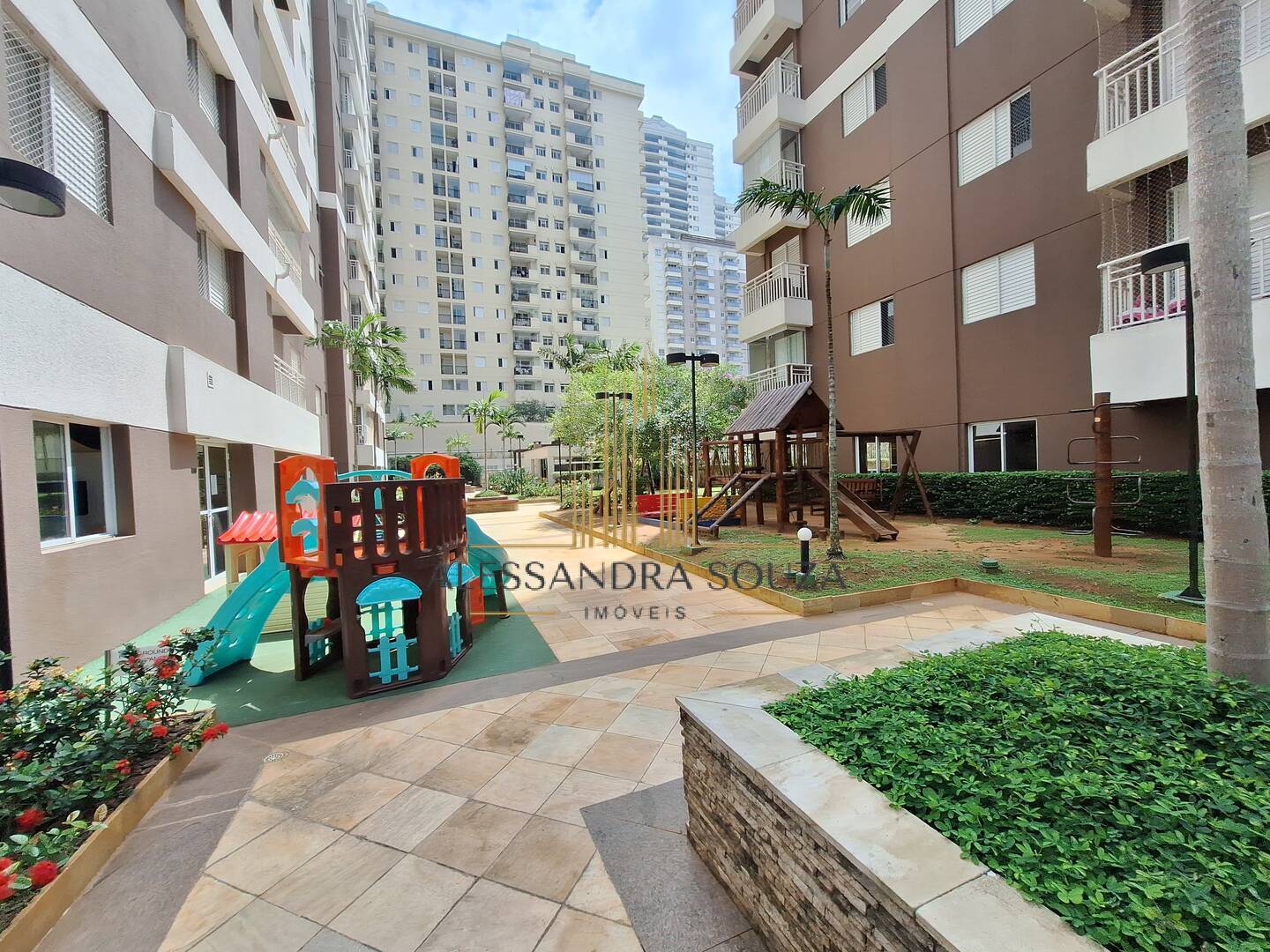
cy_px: 476
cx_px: 635
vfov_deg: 89.9
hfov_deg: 106.2
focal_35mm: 13
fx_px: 477
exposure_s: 1/1357
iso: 40
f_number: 2.2
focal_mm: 1.74
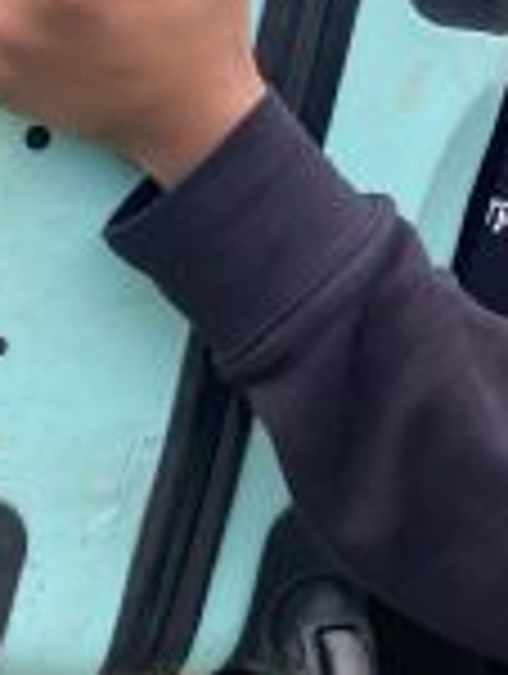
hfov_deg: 14.0
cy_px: 166
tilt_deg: -18.3
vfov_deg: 18.7
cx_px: 517
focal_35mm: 104
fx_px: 2029
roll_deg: -2.9
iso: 32
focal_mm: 4.25
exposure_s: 1/167
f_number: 1.8
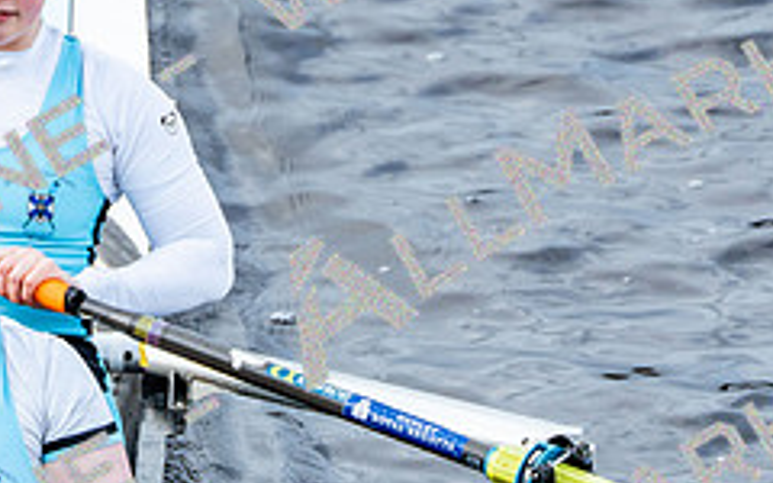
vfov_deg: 0.9
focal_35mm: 1476
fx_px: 31095
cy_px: 85
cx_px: 13
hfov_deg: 1.4
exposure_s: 1/1250
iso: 1250
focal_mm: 600
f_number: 6.3
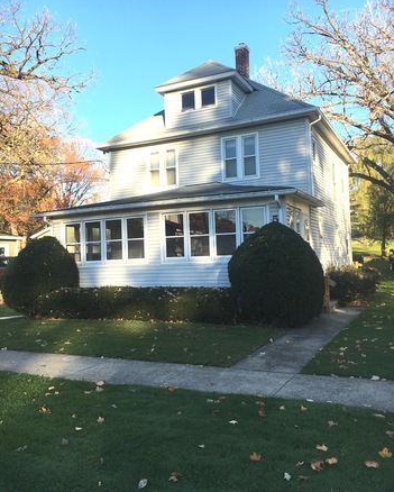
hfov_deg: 47.2
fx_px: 451
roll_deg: +2.5
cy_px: 237
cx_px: 200
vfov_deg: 57.1
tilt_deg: +2.6
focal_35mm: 31
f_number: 2.2
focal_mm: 4.15
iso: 25
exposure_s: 1/561
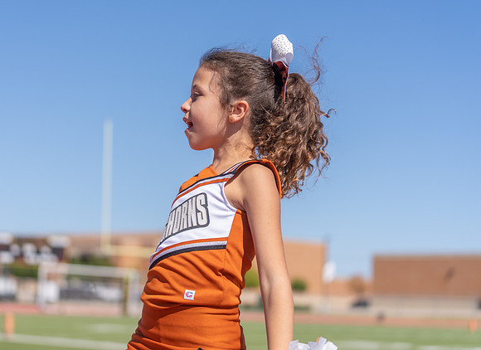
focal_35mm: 81
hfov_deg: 24.5
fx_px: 1108
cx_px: 196
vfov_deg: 17.9
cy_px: 160
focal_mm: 70
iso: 100
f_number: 2.8
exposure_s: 1/2000
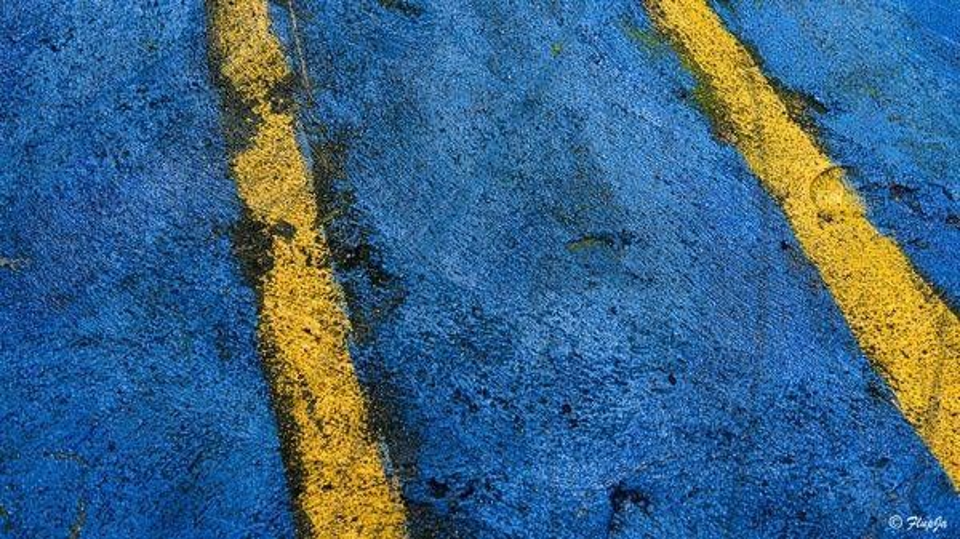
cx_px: 480
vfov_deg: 32.2
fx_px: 933
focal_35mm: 37
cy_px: 262
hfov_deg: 54.4
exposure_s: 1/160
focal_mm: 35
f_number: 4
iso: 250
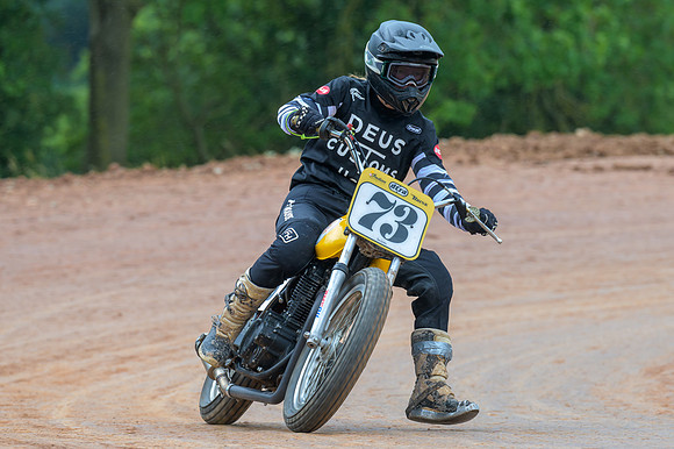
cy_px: 250
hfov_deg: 6.2
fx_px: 6245
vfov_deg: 4.1
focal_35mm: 334
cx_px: 375
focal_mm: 200
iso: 360
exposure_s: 1/400
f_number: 4
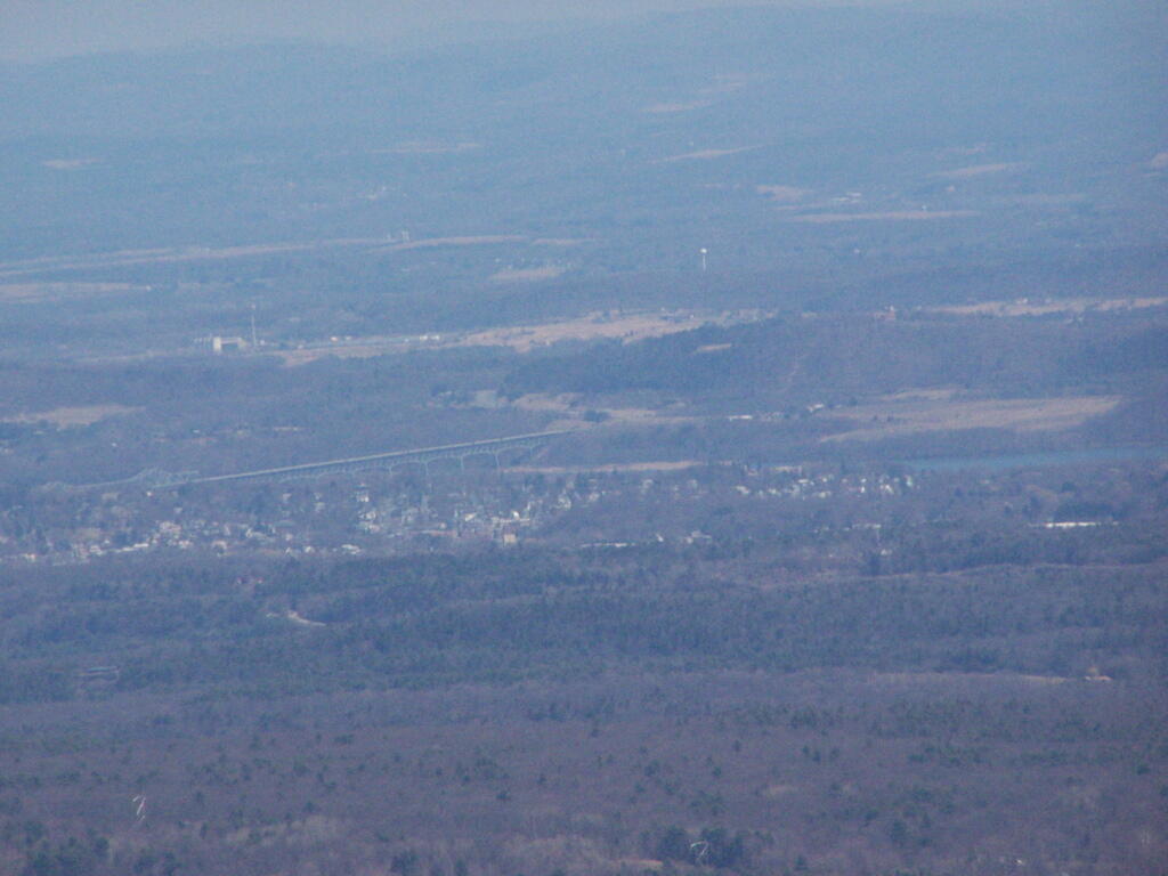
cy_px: 438
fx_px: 12822
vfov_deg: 3.9
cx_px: 584
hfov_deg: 5.2
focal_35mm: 380
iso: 400
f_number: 5
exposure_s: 1/1000
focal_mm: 63
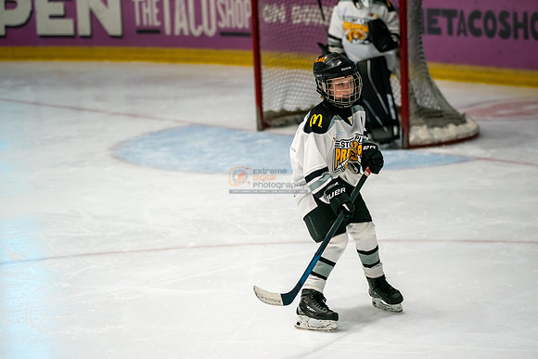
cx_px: 269
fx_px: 2093
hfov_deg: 14.7
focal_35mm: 140
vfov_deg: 9.8
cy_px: 180
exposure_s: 1/1600
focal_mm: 140
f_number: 3.2
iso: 3200
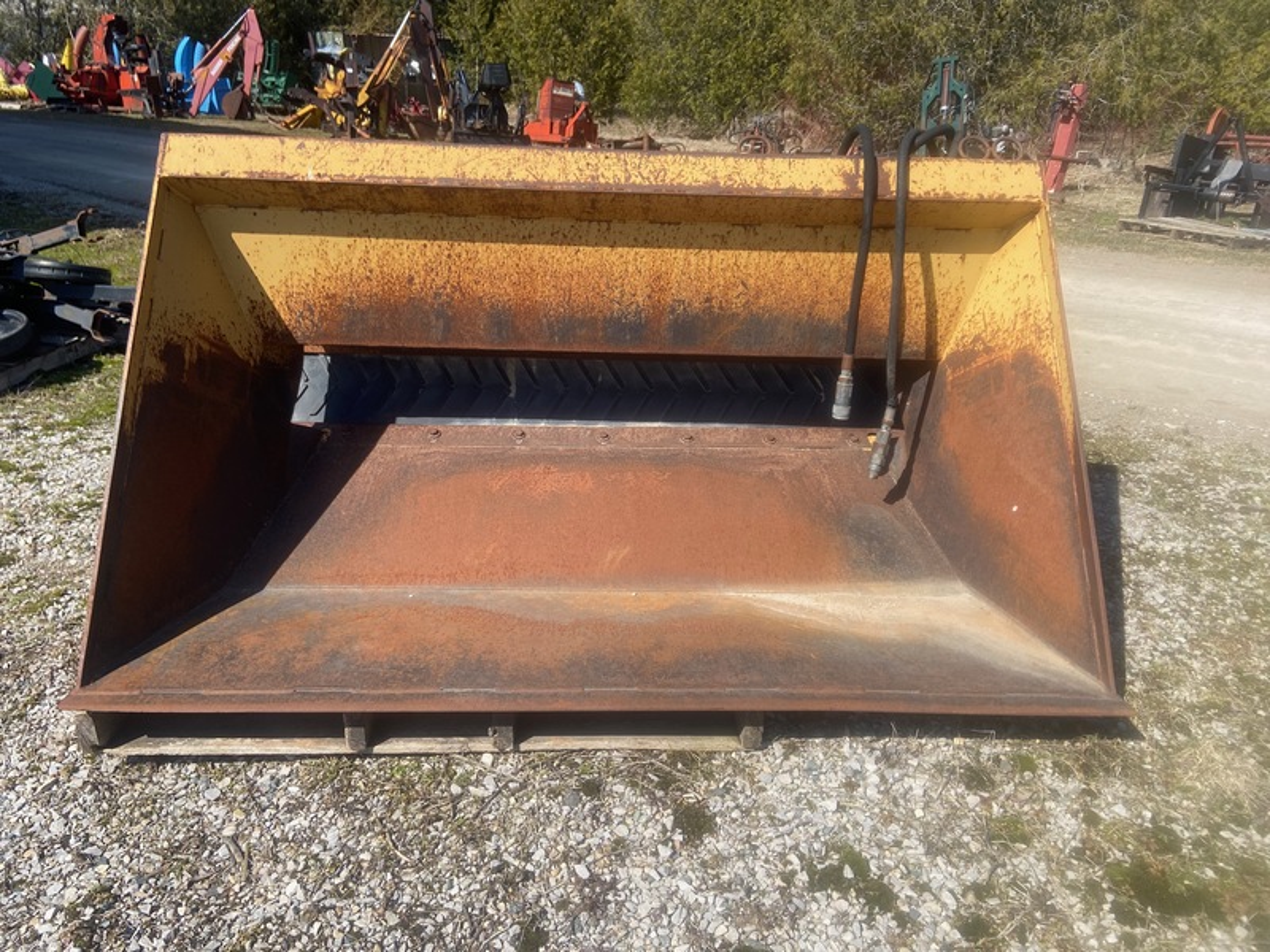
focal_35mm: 26
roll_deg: +3.0
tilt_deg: -25.0
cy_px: 476
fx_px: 954
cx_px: 635
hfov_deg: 67.3
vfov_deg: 53.1
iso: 32
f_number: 1.8
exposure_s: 1/1838
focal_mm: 4.25
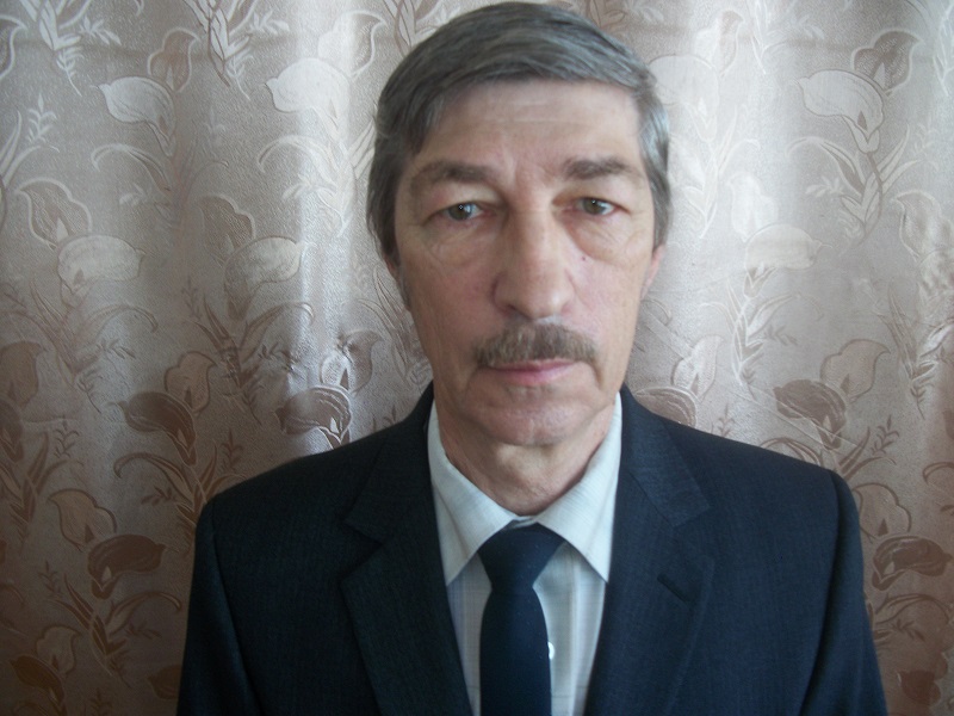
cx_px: 477
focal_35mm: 32
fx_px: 882
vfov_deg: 44.2
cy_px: 358
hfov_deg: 56.8
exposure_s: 1/40
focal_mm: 5.7
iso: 80
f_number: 2.9
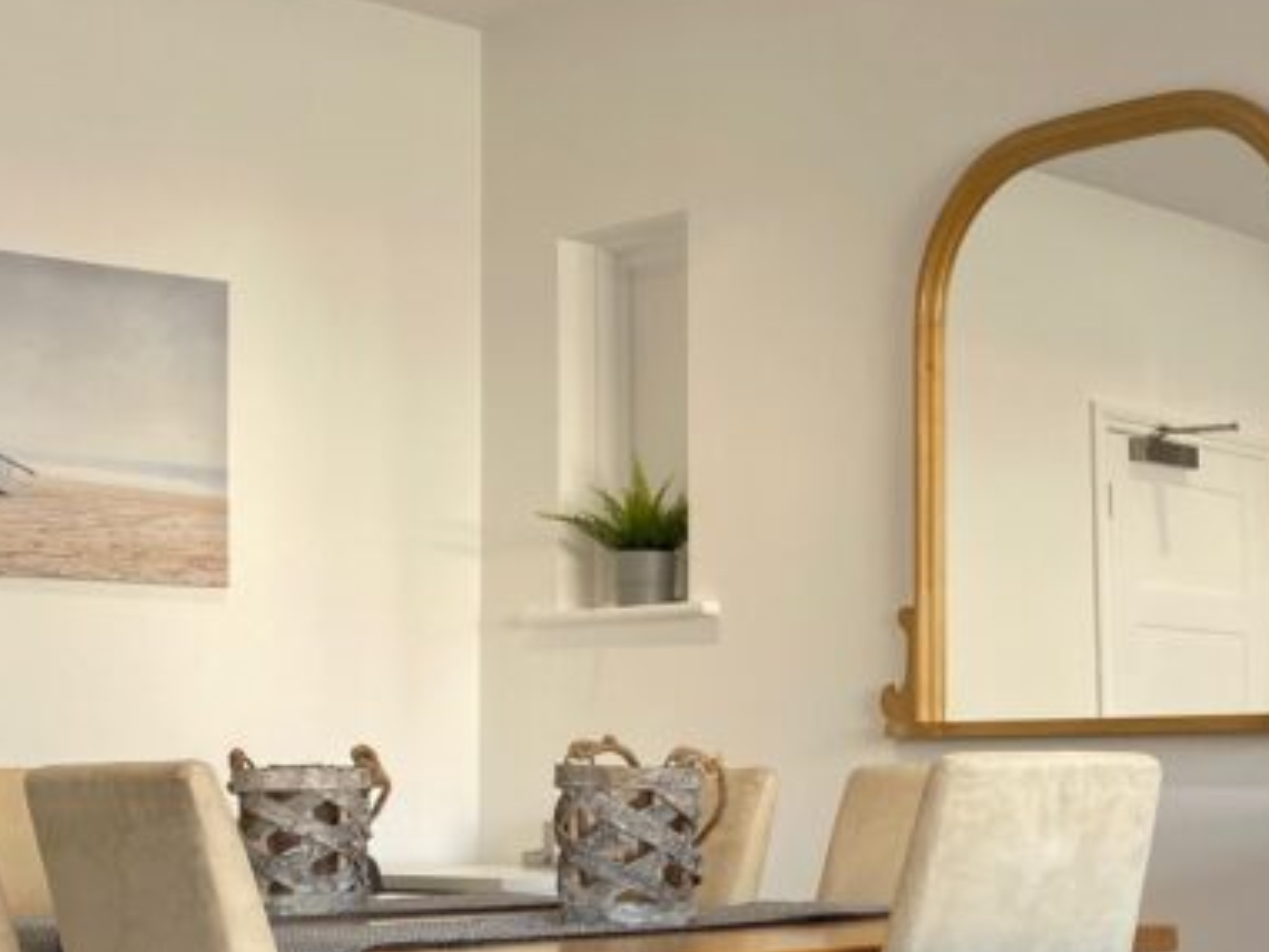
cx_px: 1155
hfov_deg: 26.8
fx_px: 2566
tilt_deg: +2.8
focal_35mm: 70
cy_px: 701
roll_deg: -0.8
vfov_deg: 20.9
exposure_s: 1/100
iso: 64
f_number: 1.8
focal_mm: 4.25
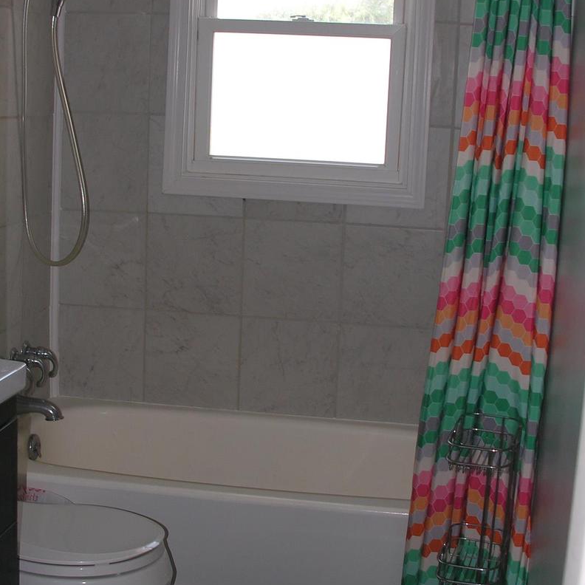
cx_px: 259
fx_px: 1147
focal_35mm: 60
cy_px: 311
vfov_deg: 28.6
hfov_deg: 28.6
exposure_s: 1/30
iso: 50
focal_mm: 8.9
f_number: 2.8
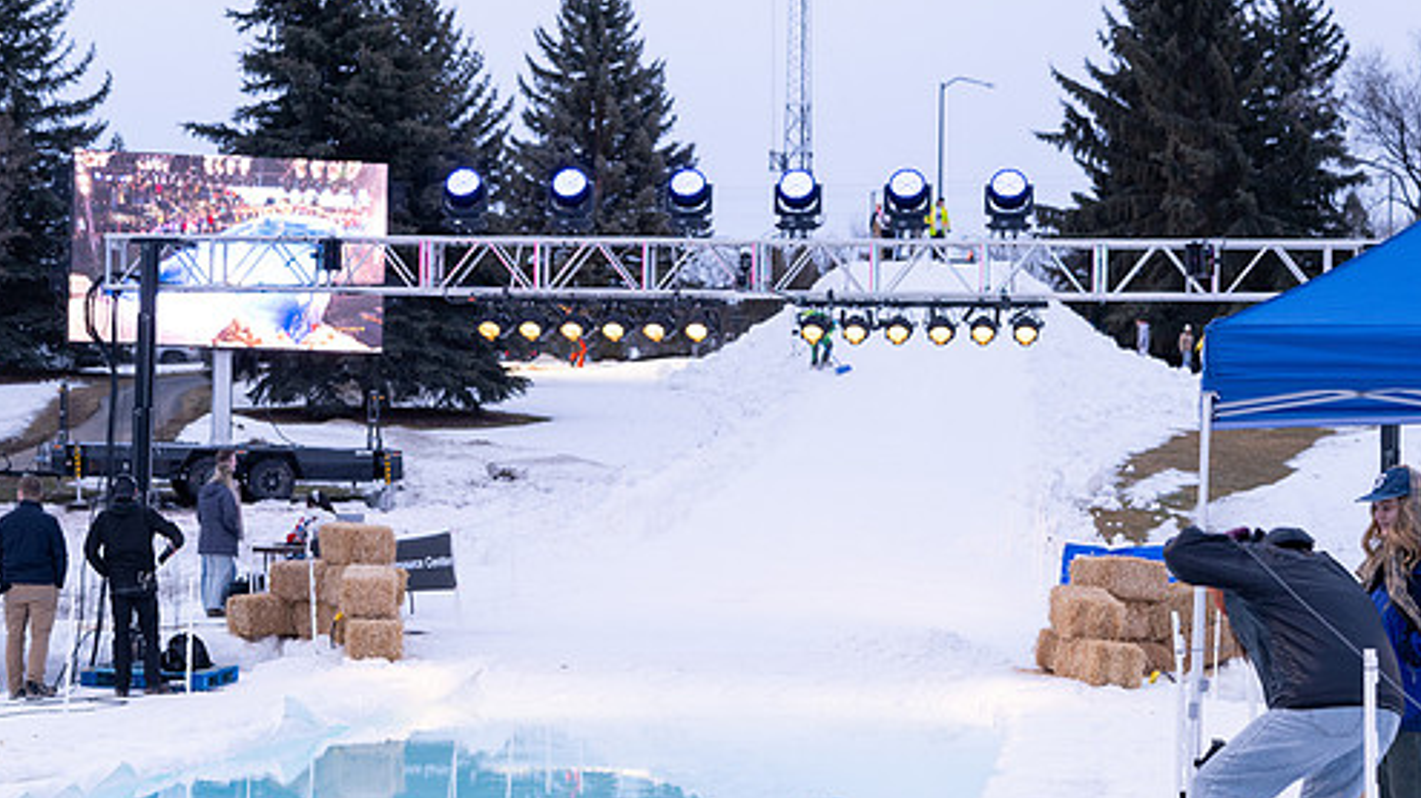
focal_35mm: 88
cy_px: 538
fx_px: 3315
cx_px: 689
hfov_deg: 24.2
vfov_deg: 13.7
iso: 400
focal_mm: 70
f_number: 4.5
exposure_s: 1/100
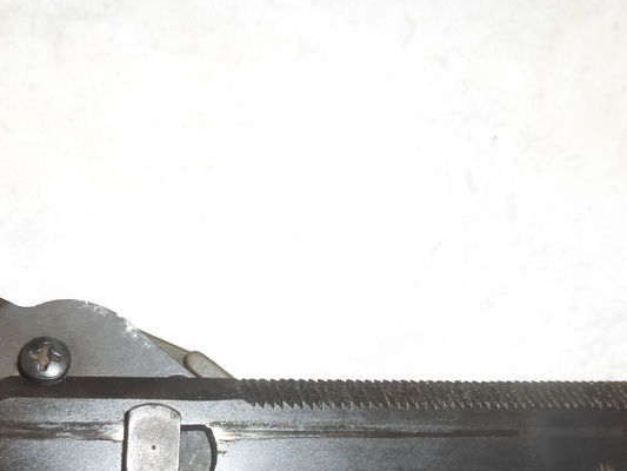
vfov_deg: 30.5
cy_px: 438
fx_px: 815
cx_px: 240
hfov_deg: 41.8
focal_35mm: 45
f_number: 3.3
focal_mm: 4.3
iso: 100
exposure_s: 1/4
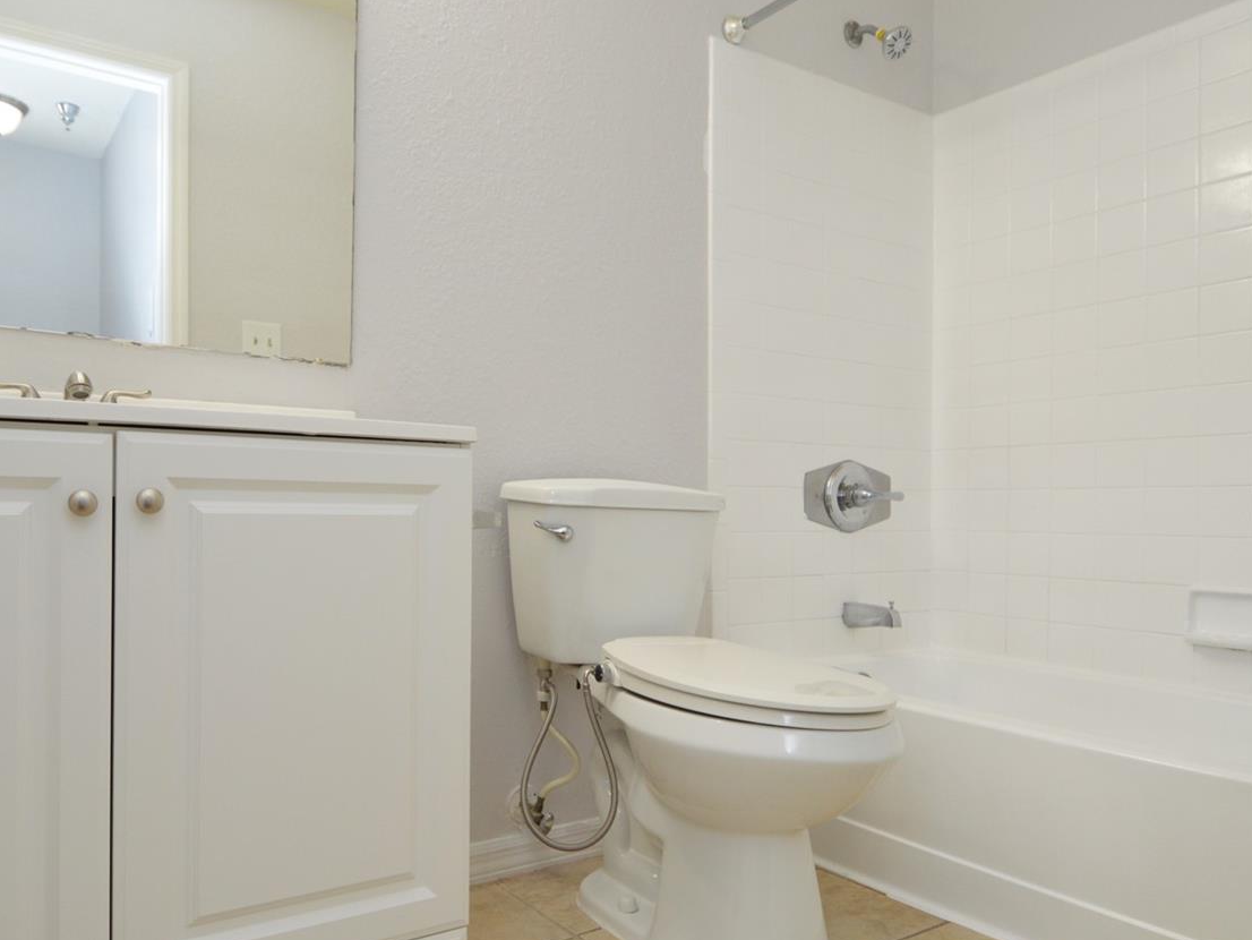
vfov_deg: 54.8
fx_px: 904
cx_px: 541
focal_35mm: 25
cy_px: 525
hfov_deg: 69.1
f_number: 4.5
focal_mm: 12
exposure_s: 1/80
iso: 400
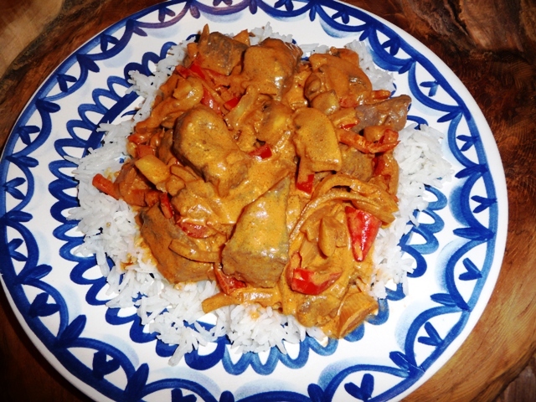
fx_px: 434
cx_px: 268
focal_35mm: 28
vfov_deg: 49.7
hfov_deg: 63.4
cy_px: 201
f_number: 3.3
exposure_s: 1/30
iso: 100
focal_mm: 4.7
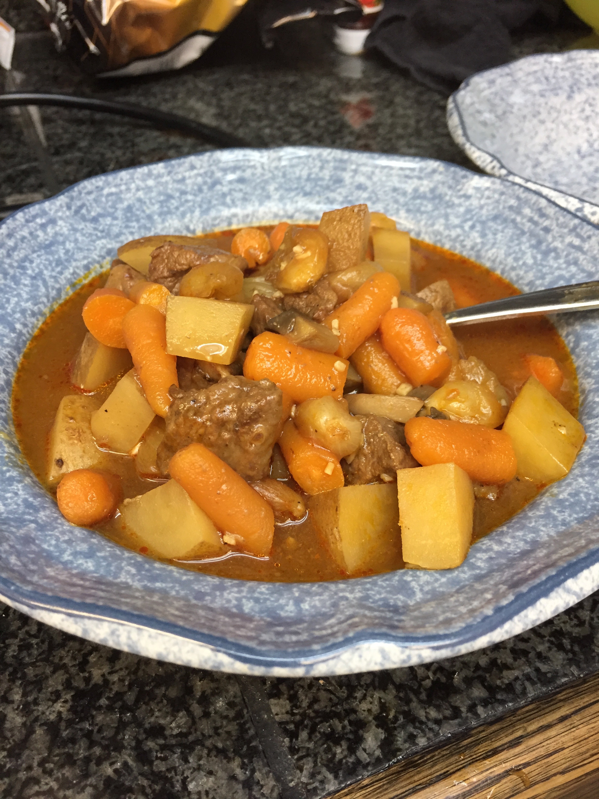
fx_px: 669
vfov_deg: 61.7
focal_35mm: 29
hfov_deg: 48.2
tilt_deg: -41.7
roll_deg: +0.3
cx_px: 300
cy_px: 400
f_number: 2.2
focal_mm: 4.15
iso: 50
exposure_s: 1/30
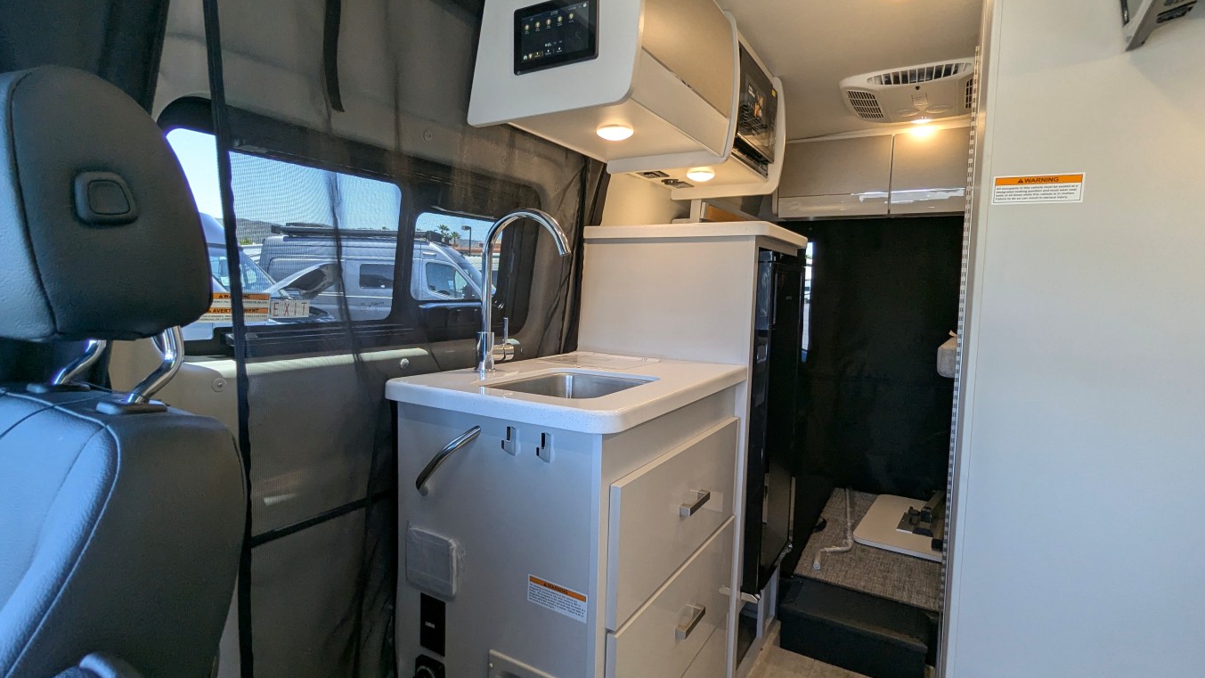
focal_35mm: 18
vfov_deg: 61.0
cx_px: 599
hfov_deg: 92.7
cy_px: 333
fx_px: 575
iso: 132
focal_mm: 2.35
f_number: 2.2
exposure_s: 1/207
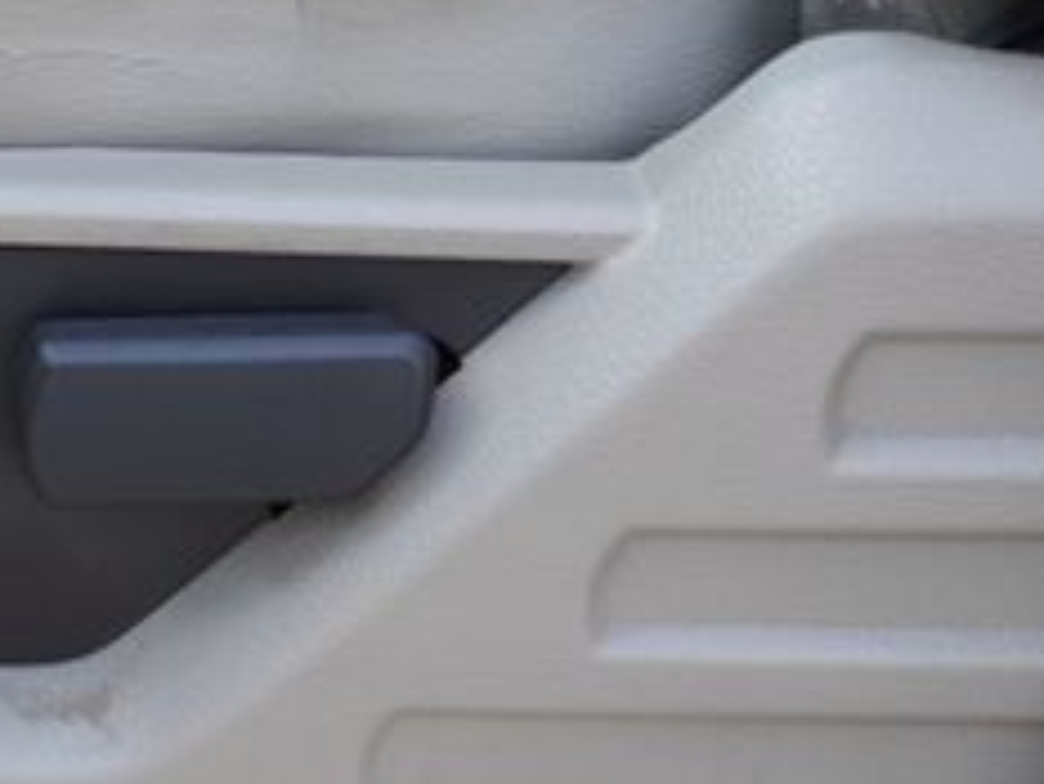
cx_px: -108
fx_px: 3832
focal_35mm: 127
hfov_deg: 15.1
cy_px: 573
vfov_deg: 11.7
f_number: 5
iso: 200
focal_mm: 32
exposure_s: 1/160
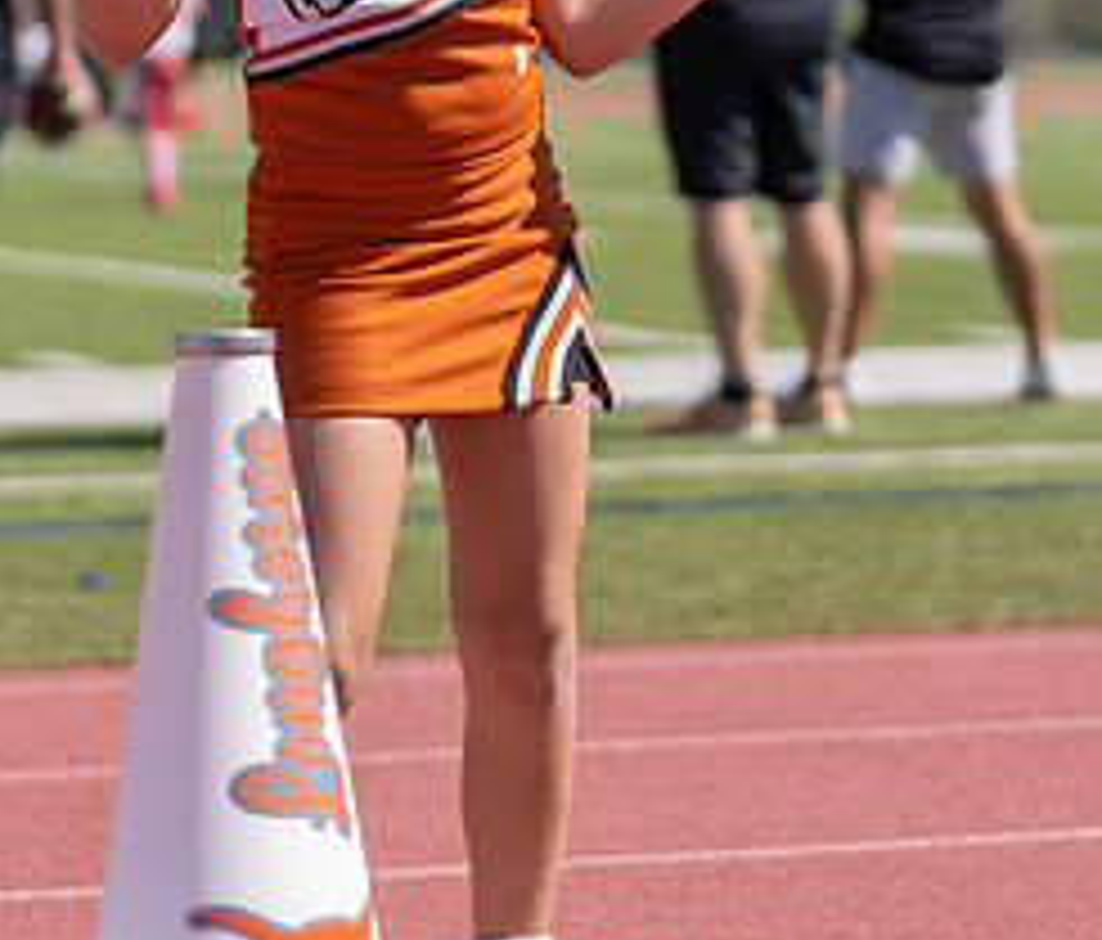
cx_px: 391
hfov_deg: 10.6
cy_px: 203
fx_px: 5925
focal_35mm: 177
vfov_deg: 9.1
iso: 100
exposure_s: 1/1600
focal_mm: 70
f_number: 2.8
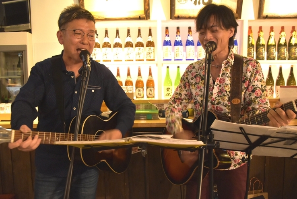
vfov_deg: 49.7
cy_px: 103
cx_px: 150
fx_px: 215
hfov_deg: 69.3
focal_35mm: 26
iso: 2000
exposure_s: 1/30
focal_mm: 16
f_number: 3.5
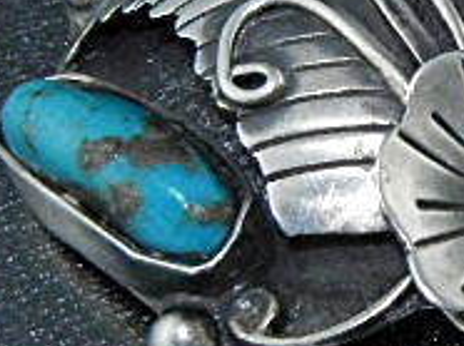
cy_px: 45
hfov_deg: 10.8
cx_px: 604
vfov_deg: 8.3
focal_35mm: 179
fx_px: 2396
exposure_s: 1/30
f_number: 7.8
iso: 800
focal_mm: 9.3
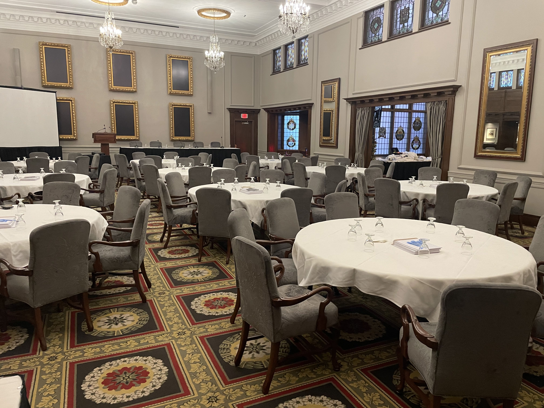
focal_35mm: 26
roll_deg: -0.2
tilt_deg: -9.9
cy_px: 204
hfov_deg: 67.3
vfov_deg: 53.1
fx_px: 409
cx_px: 272
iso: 400
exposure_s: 1/40
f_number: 1.6
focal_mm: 4.2
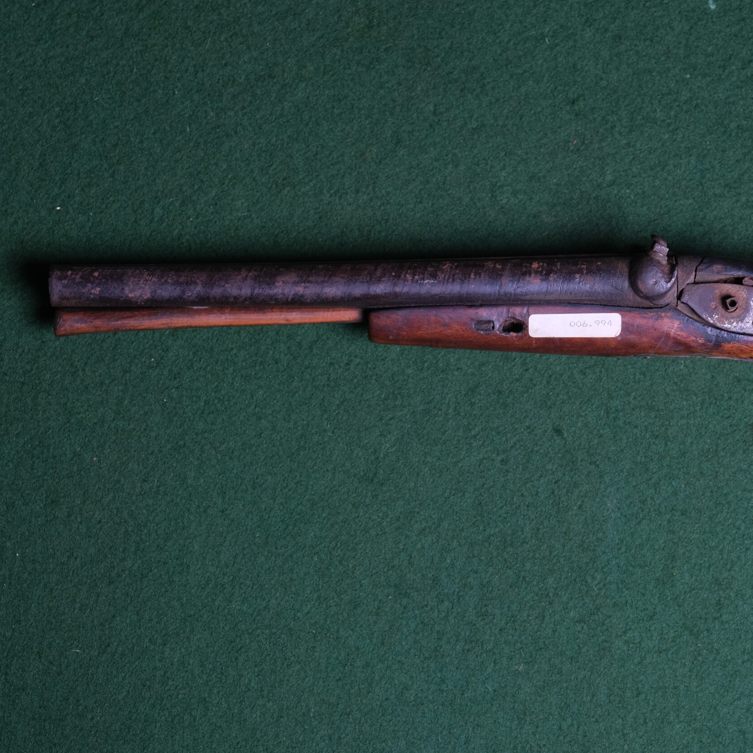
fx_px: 2658
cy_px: 383
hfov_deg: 16.1
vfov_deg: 16.1
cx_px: 539
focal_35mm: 108
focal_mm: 55
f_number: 5.6
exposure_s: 1/160
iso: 320
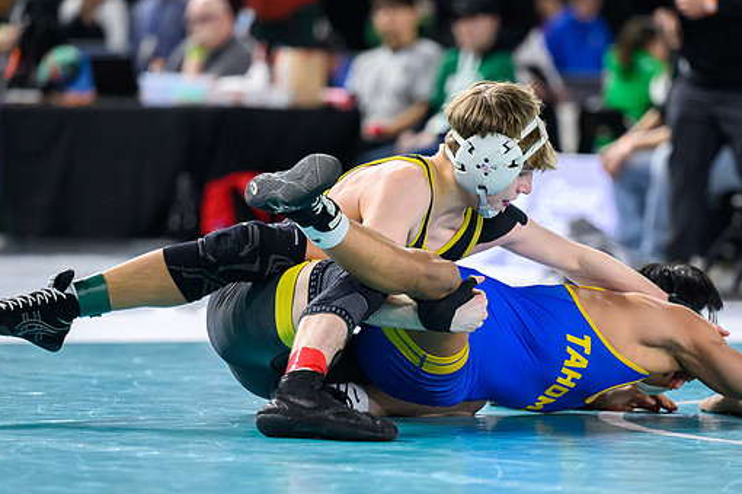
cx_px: 418
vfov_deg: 5.5
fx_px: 5173
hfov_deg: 8.2
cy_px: 307
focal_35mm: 251
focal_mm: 165
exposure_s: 1/800
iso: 3200
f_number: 2.8
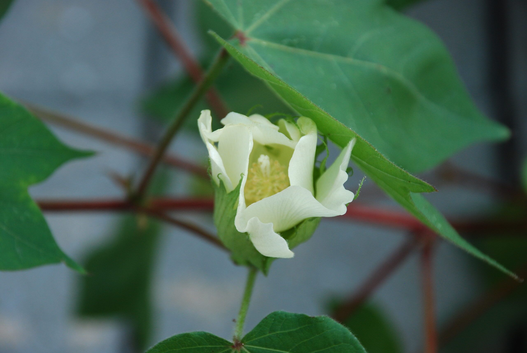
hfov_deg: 14.4
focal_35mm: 142
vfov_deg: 9.7
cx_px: 264
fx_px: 2089
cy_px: 176
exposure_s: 1/125
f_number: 5.6
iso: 320
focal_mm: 95
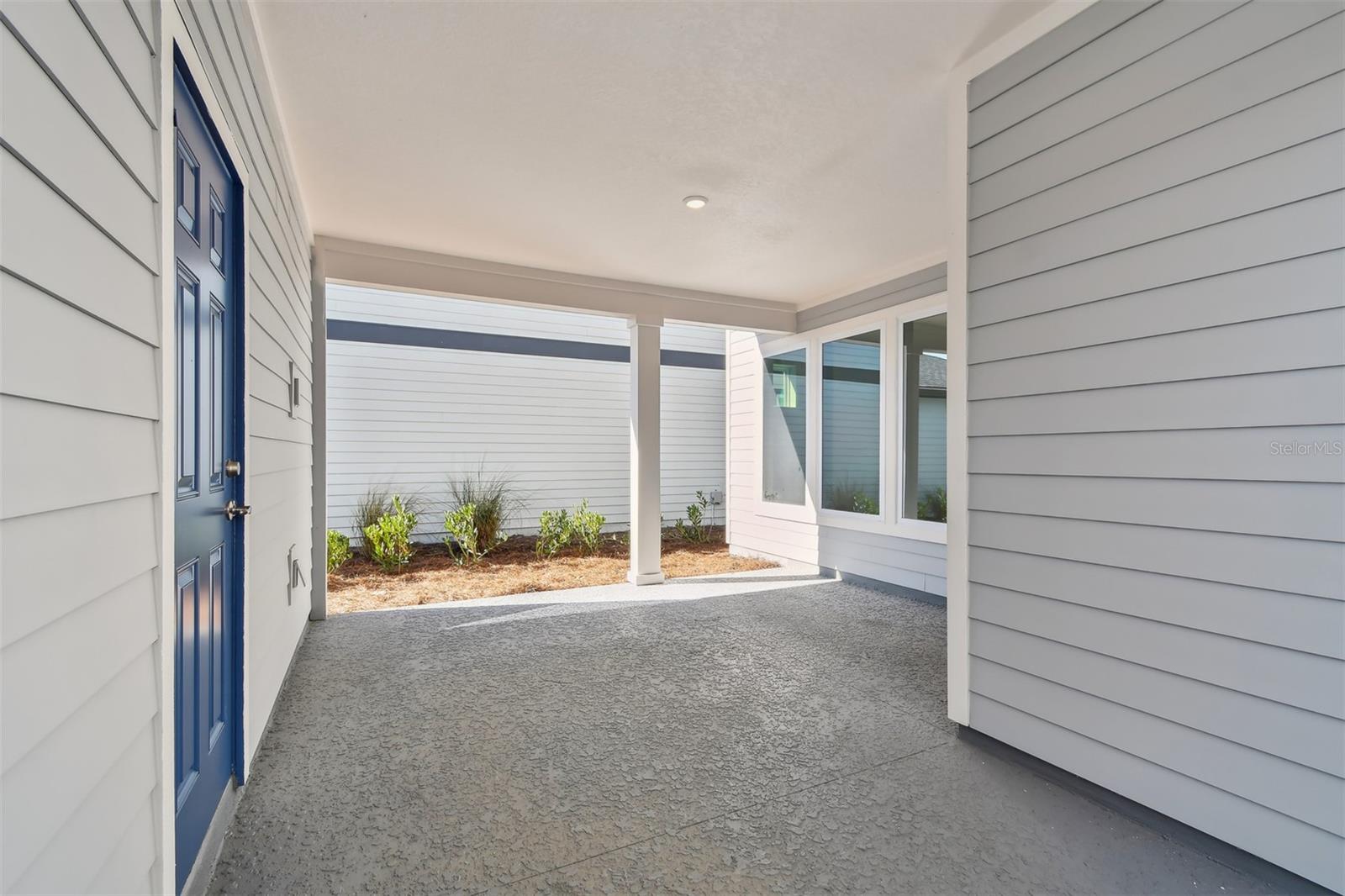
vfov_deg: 77.3
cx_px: 672
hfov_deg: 100.4
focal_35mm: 15
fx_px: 560
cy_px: 448
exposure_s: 1/60
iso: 100
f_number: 7.1
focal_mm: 10
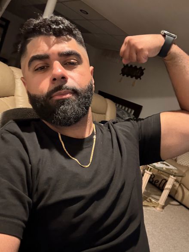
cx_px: 94
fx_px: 218
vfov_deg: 60.0
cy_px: 126
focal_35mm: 30
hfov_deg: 46.8
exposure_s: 1/24
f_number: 1.9
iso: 500
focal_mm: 2.69
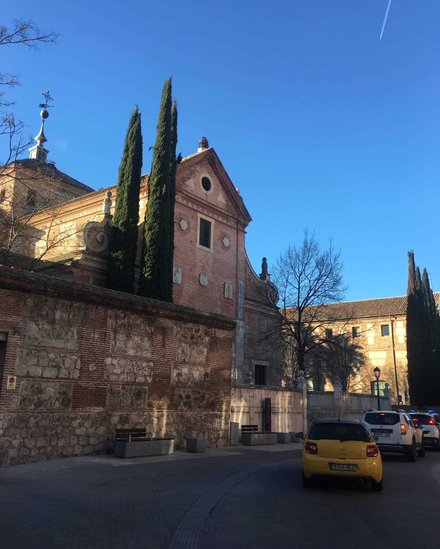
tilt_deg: +17.9
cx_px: 220
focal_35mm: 31
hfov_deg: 47.1
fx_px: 505
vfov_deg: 57.1
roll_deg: -1.3
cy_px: 260
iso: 25
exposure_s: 1/413
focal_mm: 4.15
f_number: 2.2
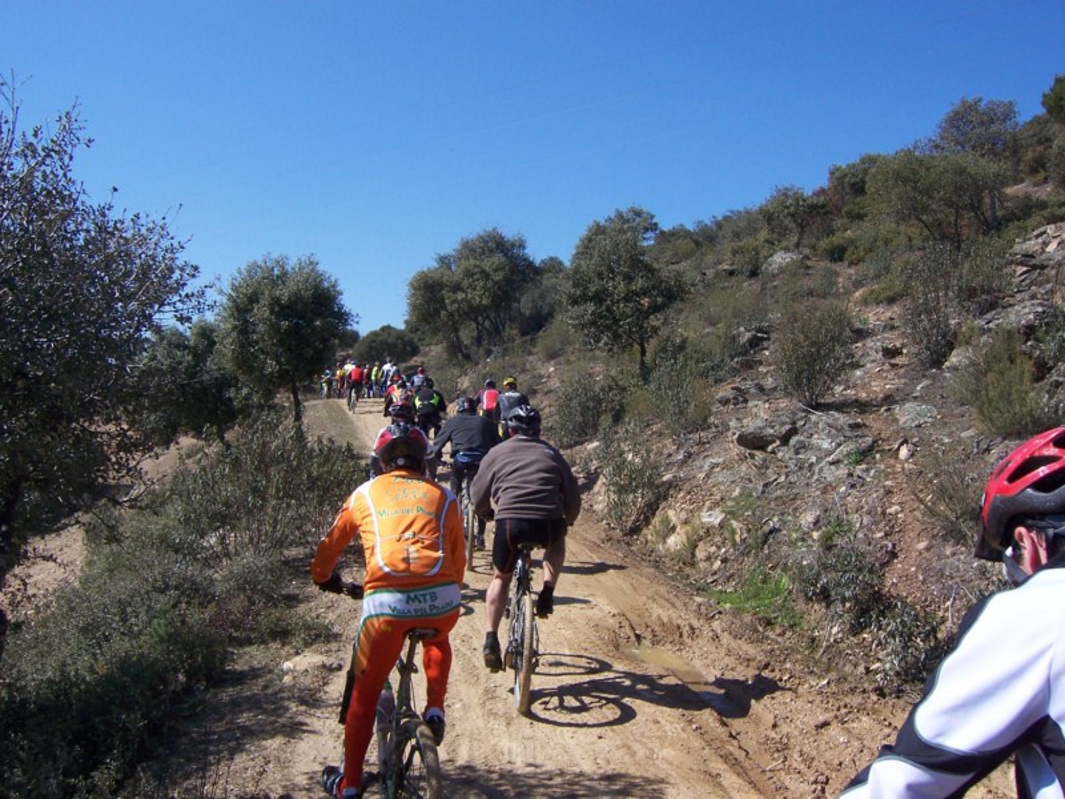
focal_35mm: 36
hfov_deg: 51.4
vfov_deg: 39.7
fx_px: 1108
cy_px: 400
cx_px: 532
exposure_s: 1/500
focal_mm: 6.2
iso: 80
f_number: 4.5
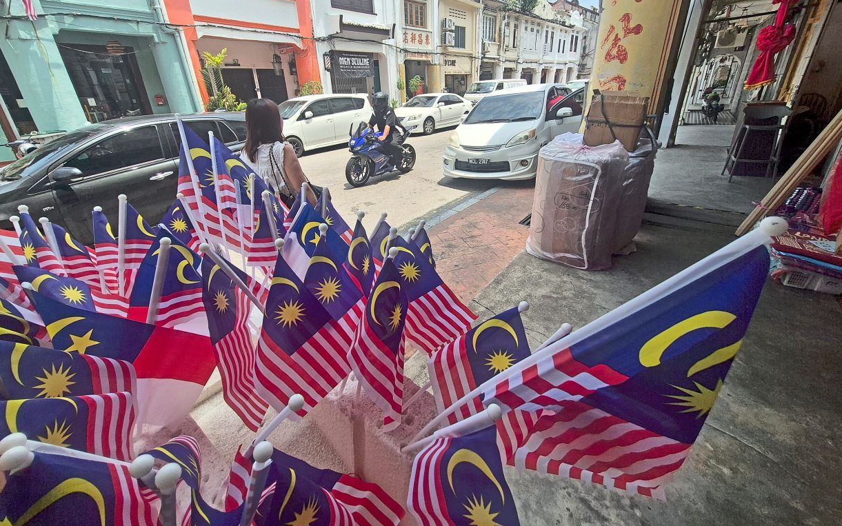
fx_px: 321
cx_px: 423
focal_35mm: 14
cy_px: 224
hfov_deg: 105.3
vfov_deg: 78.1
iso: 50
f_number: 2.2
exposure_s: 1/1236
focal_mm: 1.74
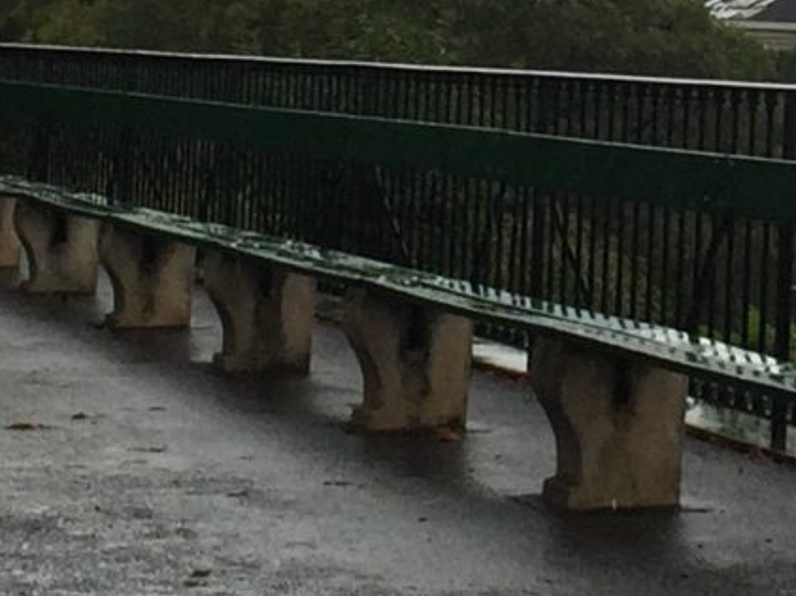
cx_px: 553
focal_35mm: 176
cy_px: -74
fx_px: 4045
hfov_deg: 11.2
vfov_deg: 8.4
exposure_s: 1/403
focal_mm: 4.15
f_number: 2.2
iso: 32
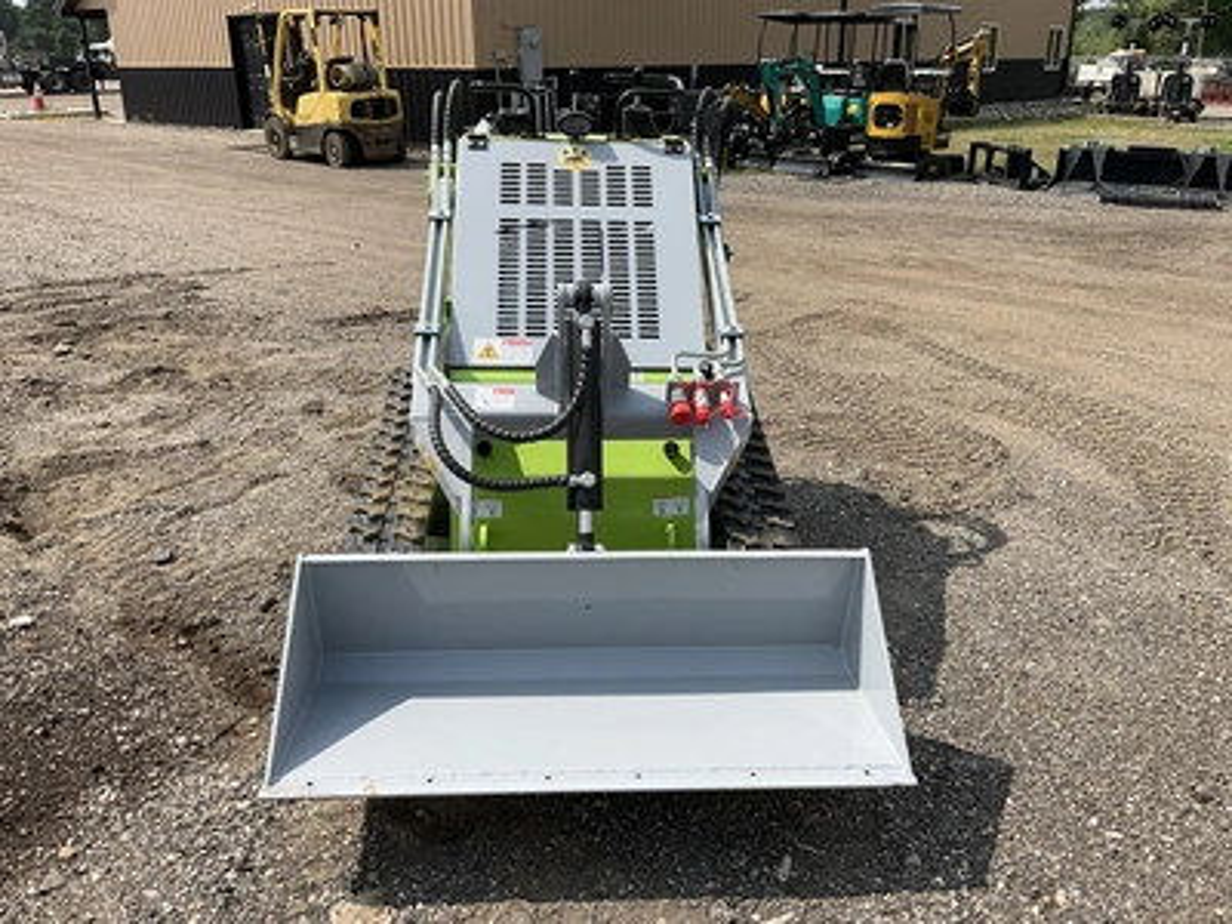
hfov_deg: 61.7
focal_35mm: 29
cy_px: 462
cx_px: 616
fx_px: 1032
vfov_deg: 48.2
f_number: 1.8
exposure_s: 1/2058
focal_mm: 3
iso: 25
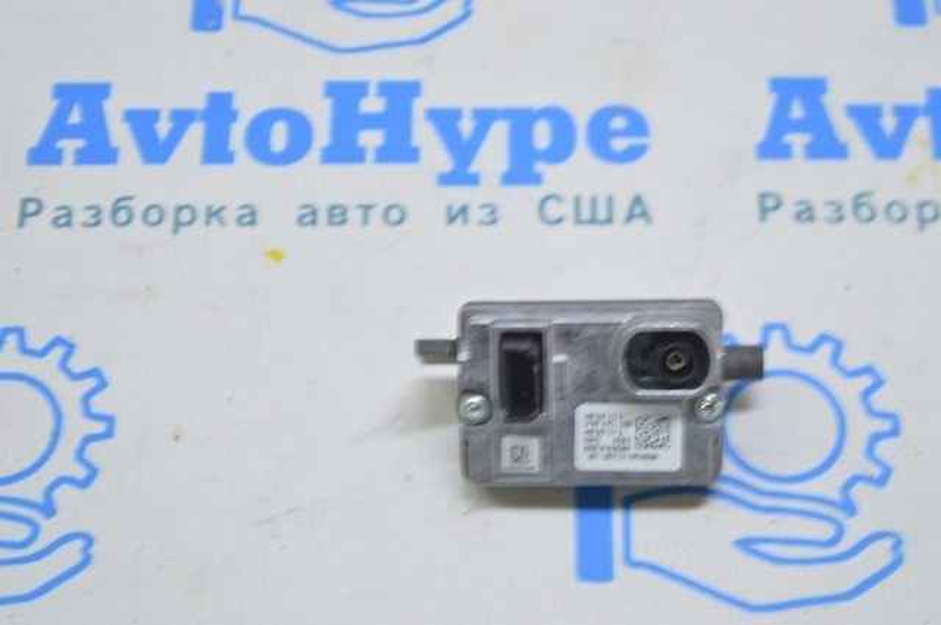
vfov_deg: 16.5
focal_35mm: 82
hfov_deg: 24.6
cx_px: 470
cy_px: 312
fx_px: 2154
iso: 400
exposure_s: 1/20
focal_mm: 55
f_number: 5.6
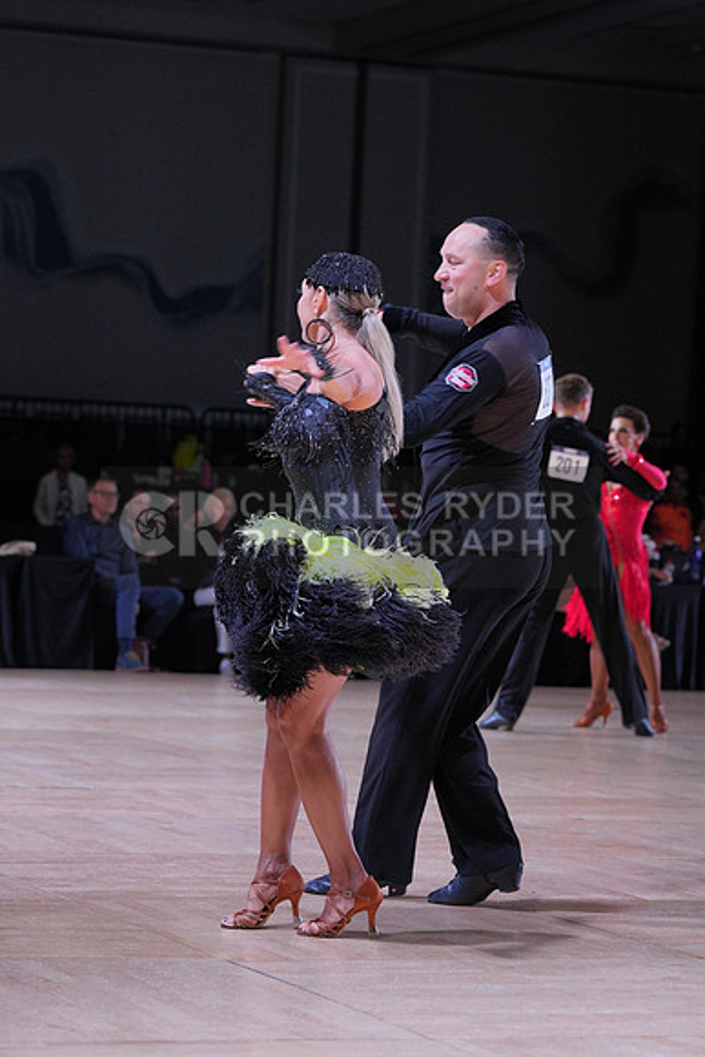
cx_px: 352
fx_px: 3493
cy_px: 528
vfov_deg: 17.2
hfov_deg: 11.5
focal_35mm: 119
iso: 2000
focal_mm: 119
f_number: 6.3
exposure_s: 1/400
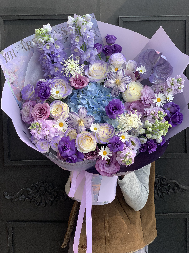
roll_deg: +1.0
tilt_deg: -9.2
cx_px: 94
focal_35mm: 52
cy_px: 126
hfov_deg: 28.0
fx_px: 379
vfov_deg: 36.8
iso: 16
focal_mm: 6
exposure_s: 1/213
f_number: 2.4
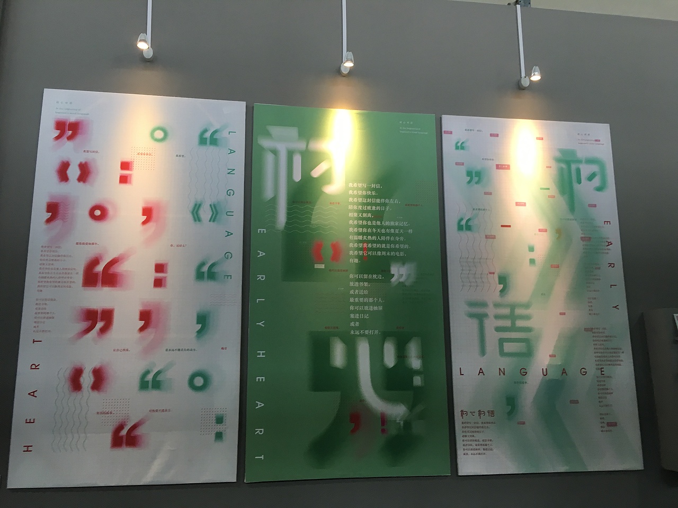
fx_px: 568
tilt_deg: +11.8
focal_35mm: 29
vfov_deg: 48.2
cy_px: 254
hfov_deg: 61.7
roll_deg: +0.7
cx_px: 339
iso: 64
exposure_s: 1/33
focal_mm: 4.15
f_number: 2.2
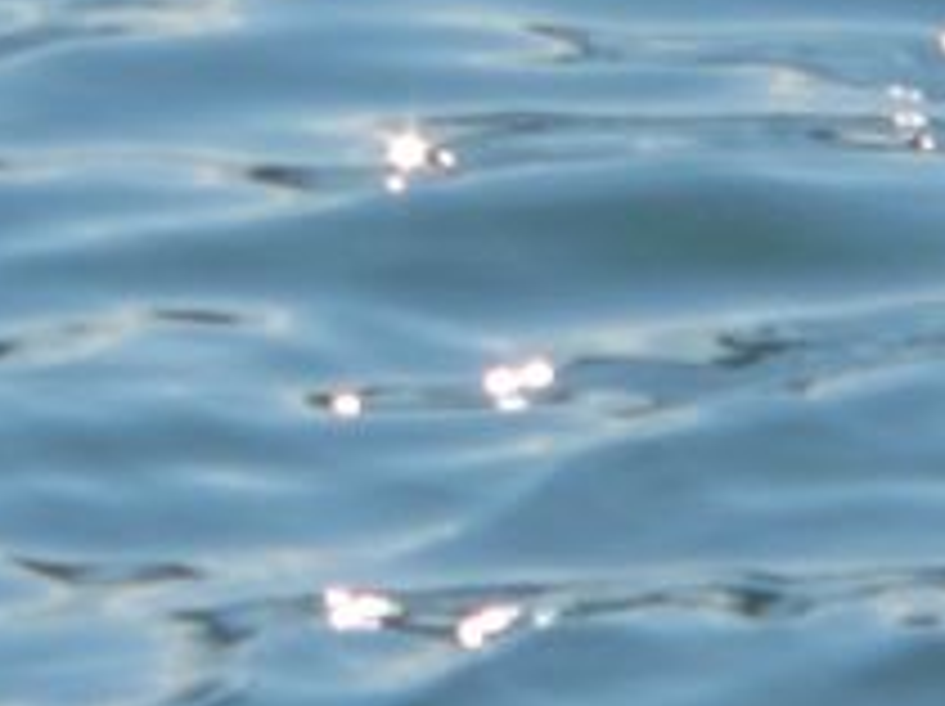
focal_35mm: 1648
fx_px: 44938
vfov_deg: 0.9
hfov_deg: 1.2
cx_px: 410
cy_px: -13
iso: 80
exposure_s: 1/320
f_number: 8
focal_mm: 72
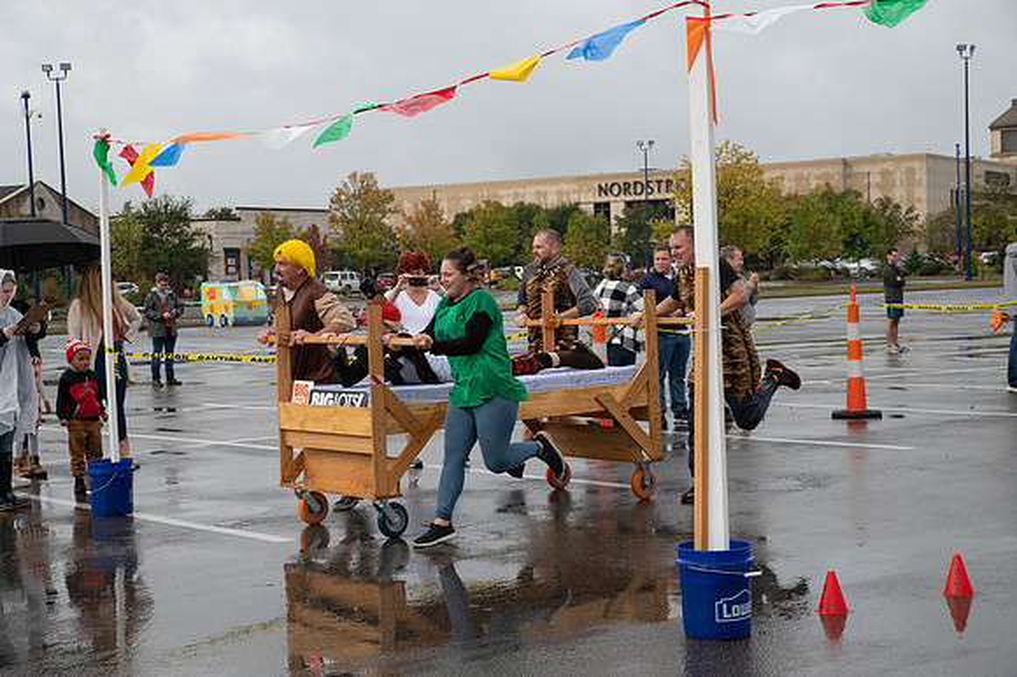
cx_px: 493
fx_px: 1754
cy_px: 347
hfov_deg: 32.3
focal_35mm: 62
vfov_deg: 21.8
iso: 400
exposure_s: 1/500
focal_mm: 60
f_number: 7.1
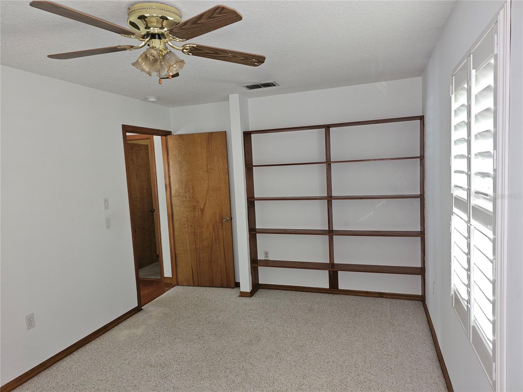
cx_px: 262
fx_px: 347
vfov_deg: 58.9
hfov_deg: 73.9
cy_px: 196
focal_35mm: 23
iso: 125
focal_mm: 6.3
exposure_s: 1/15
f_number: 1.7
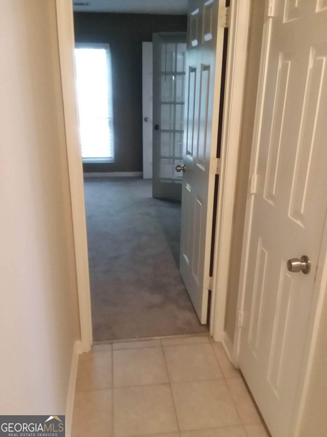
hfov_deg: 48.2
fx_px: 365
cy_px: 218
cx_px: 164
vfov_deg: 61.7
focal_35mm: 29
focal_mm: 2.47
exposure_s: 1/17
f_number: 1.9
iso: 200
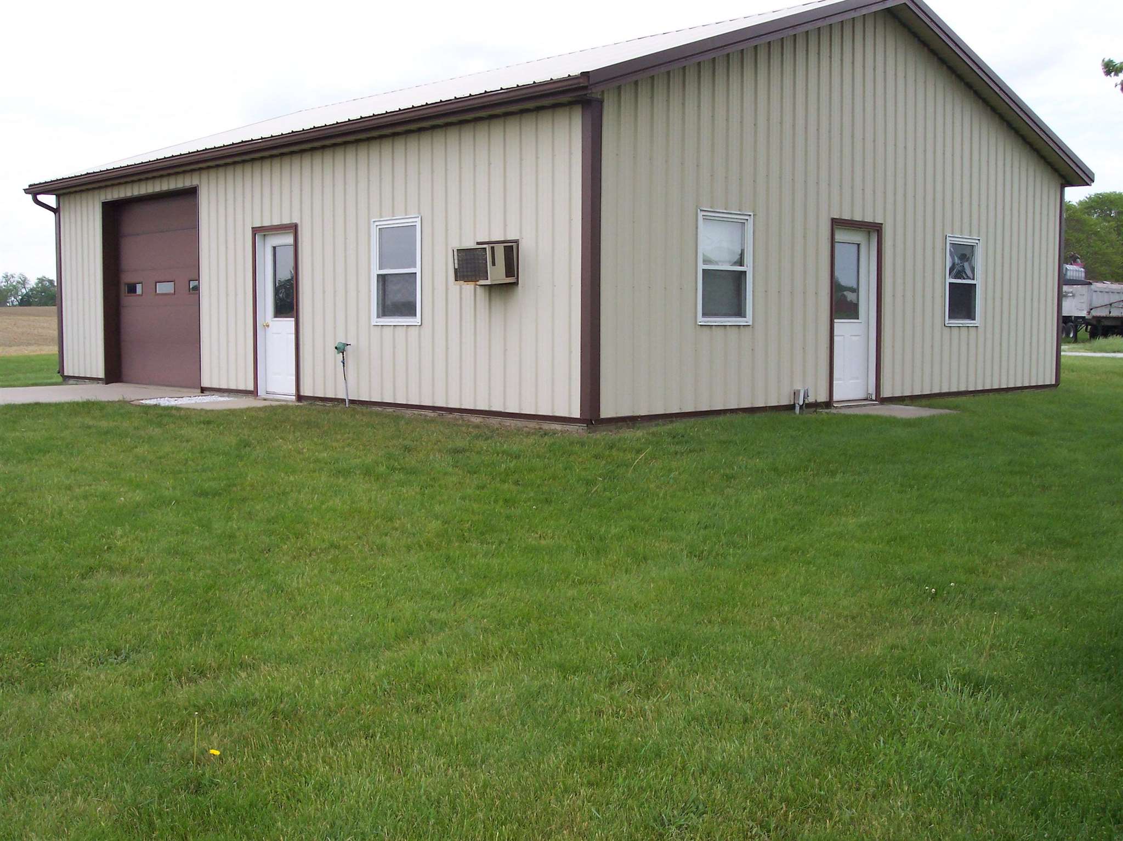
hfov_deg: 49.0
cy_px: 420
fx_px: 1232
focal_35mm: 38
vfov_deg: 37.7
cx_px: 562
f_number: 4.8
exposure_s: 1/350
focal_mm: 8
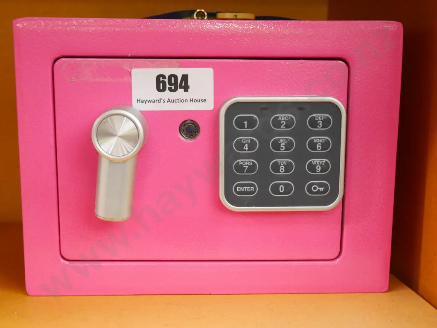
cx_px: 218
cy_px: 164
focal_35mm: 50
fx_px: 632
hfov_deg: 38.2
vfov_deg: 29.1
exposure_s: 1/15
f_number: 5.1
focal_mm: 25
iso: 3200
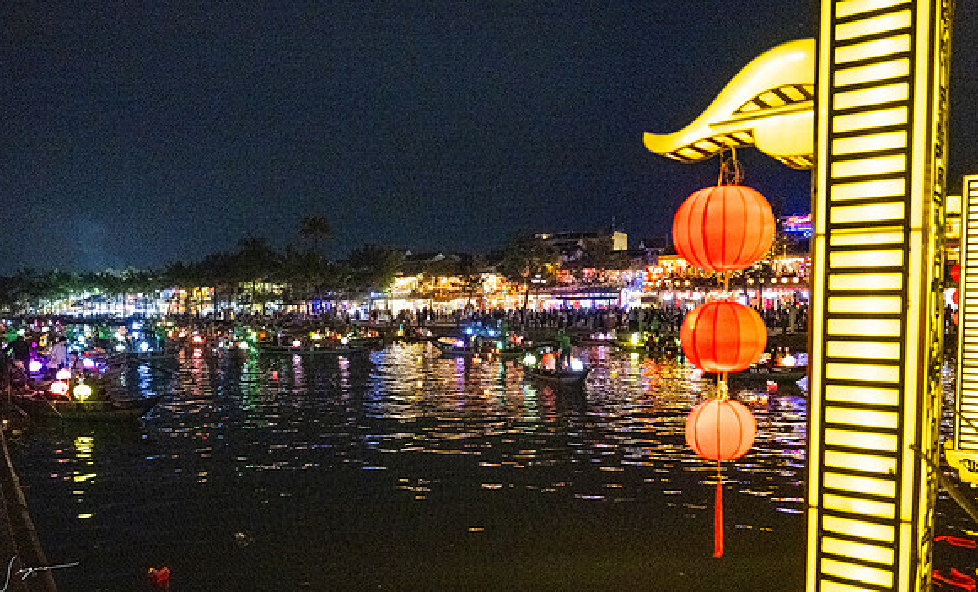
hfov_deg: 68.5
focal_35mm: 27
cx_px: 464
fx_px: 717
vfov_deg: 44.7
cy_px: 342
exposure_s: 1/100
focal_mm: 24
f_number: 2.8
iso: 5600
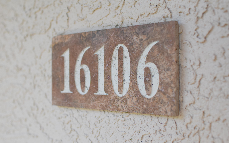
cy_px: 75
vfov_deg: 28.0
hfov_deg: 43.5
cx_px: 115
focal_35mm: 46
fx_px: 287
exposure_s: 1/4000
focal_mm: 30
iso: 1600
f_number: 2.5
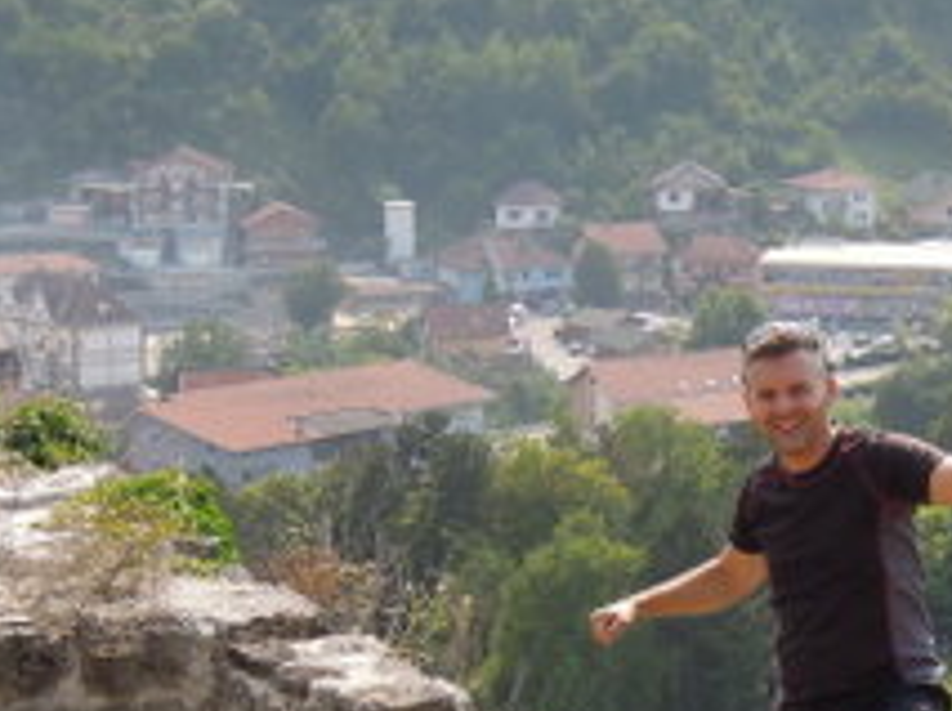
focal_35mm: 140
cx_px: 840
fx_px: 3844
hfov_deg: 14.0
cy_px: 470
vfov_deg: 10.6
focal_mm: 11.1
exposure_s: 1/500
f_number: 4.2
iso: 160
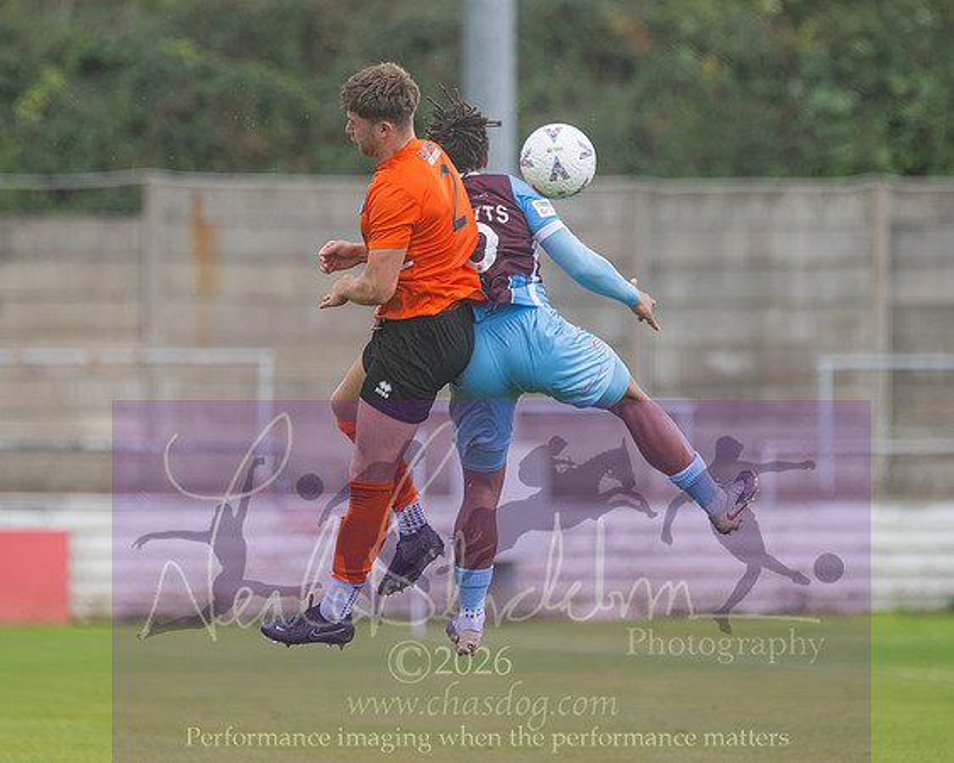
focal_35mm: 575
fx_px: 16227
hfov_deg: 3.4
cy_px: 366
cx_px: 451
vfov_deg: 2.7
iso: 450
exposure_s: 1/1250
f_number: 2.8
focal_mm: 300
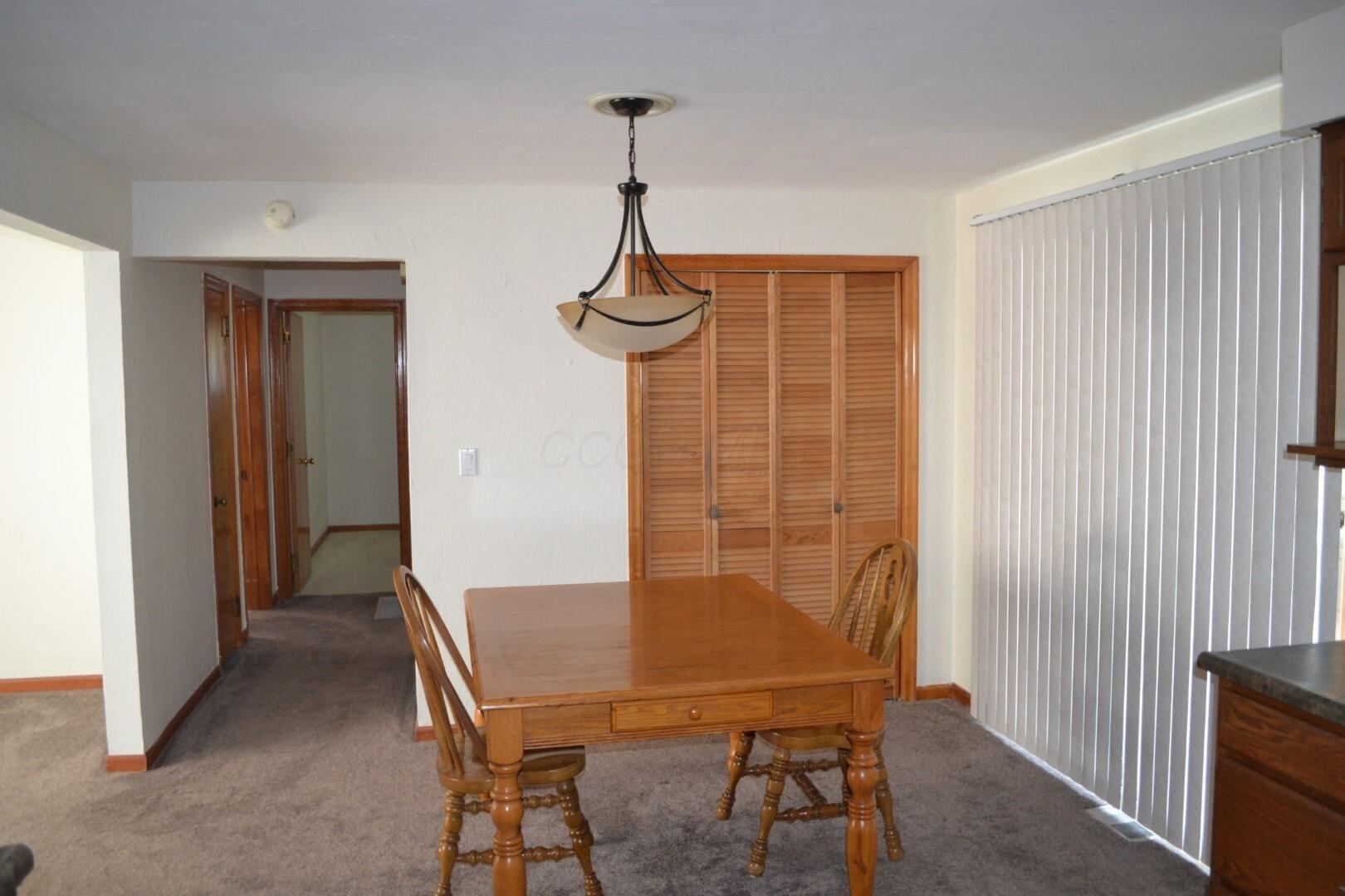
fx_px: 1009
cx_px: 672
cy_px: 448
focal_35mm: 27
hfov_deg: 67.4
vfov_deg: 47.9
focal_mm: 18
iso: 1000
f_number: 3.5
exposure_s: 1/60
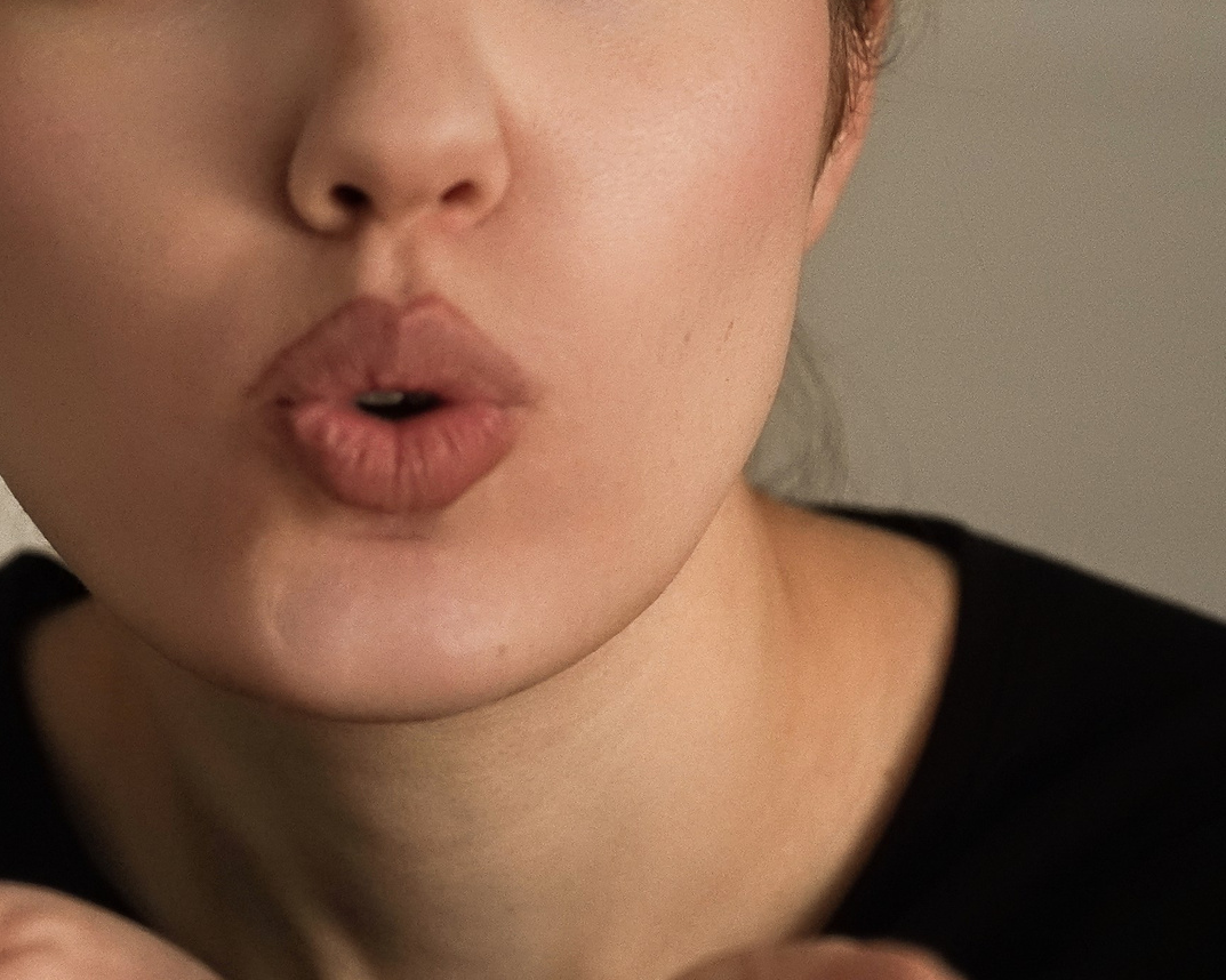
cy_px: 220
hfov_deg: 11.5
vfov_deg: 9.2
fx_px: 6095
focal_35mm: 168
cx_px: 580
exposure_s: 1/200
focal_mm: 50
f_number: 2
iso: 800
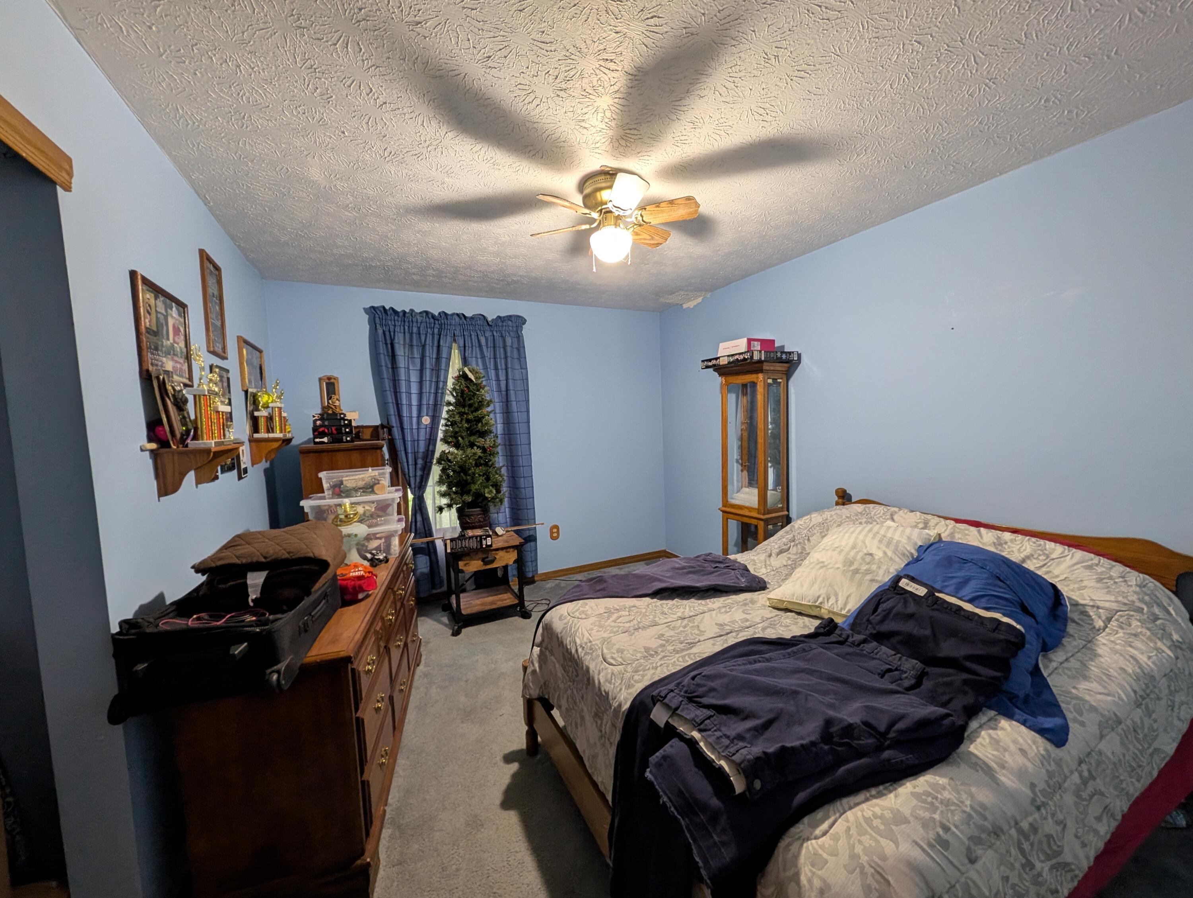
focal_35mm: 12
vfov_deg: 94.6
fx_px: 414
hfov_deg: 110.5
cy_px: 449
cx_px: 596
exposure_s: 1/23.8
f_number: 1.7
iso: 151
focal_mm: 2.02
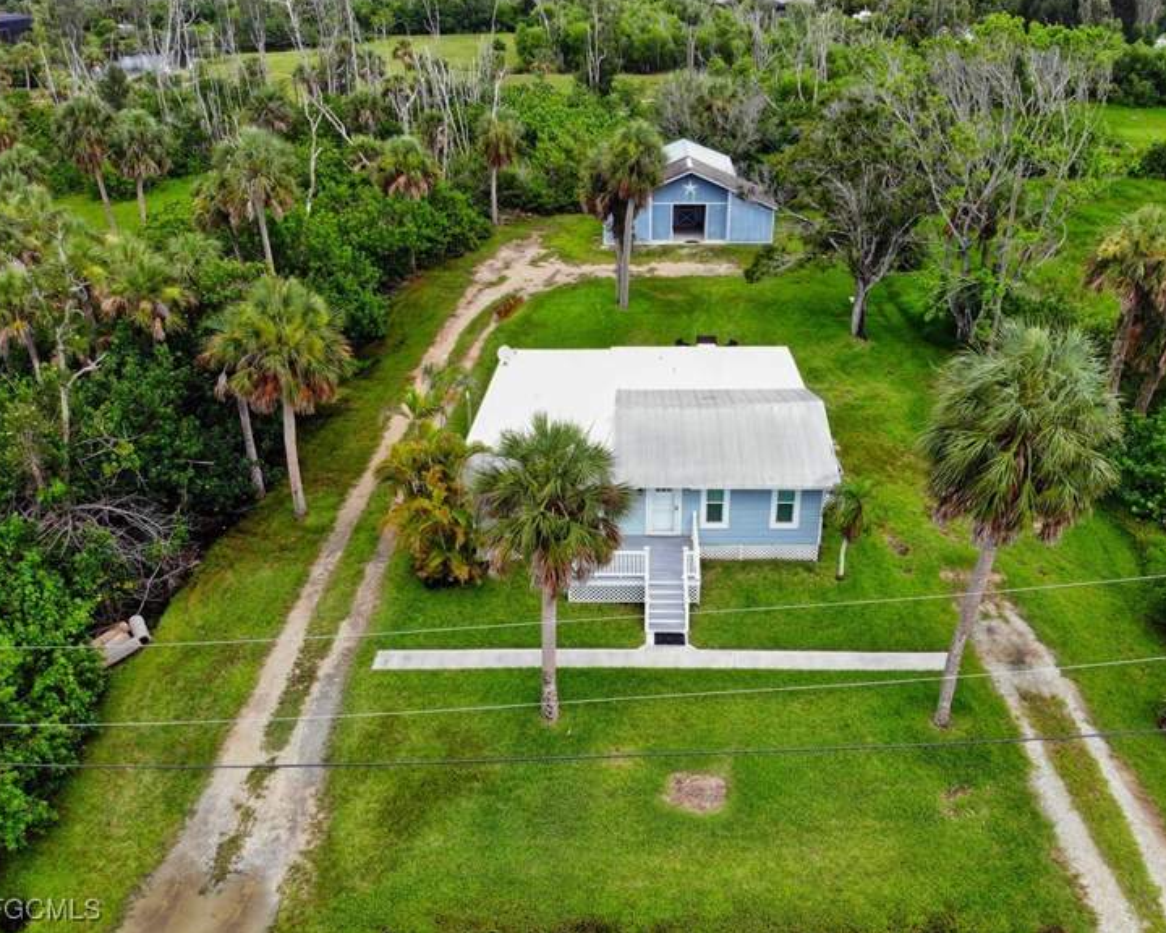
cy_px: 451
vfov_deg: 54.9
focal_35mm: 26
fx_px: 897
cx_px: 628
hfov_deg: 65.9
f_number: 2.8
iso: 157
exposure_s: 1/60.3
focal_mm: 4.5
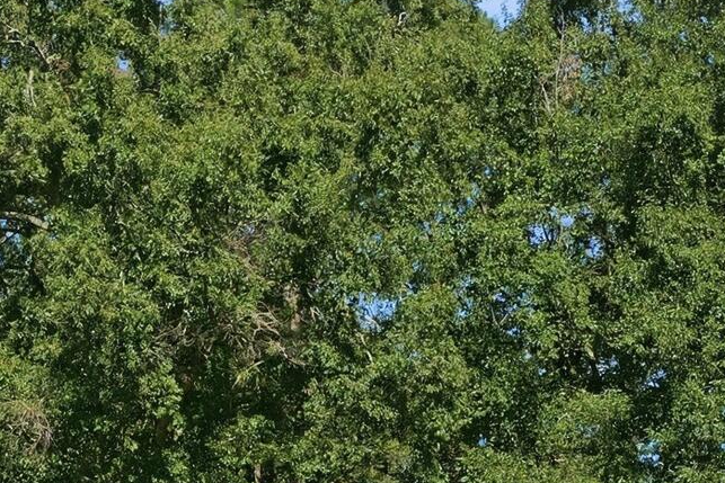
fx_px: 2256
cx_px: 643
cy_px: 896
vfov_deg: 11.3
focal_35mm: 112
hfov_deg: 18.0
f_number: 8
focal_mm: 24
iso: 800
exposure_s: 1/1600
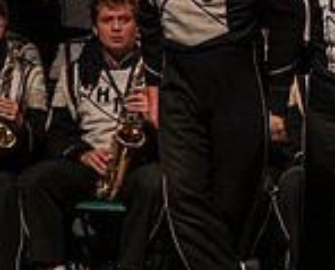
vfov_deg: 2.1
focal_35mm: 733
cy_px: 27
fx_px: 7282
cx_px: 530
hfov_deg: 2.6
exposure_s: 1/500
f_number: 3.5
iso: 1250
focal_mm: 200
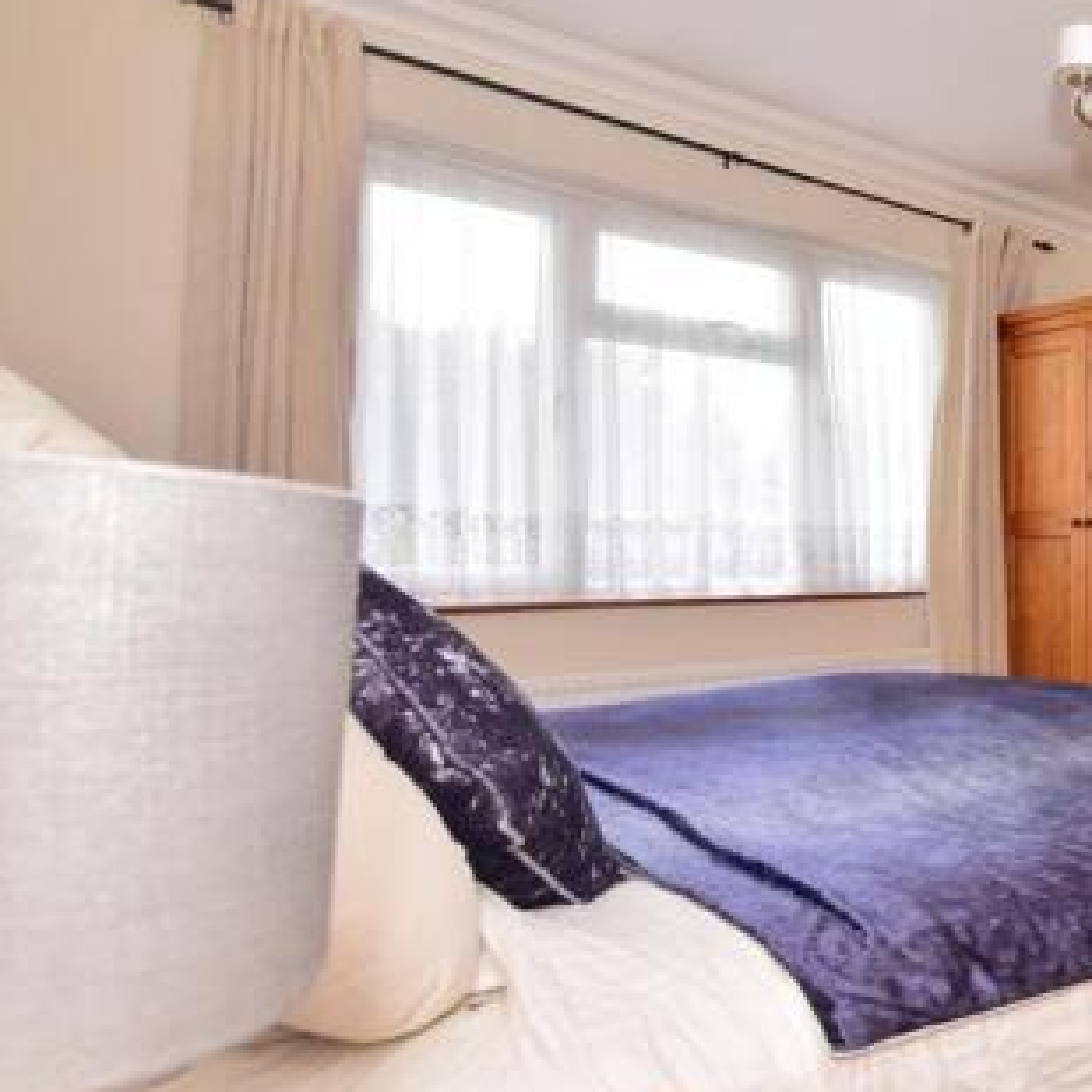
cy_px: 544
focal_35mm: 27
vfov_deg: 59.1
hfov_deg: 47.4
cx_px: 1127
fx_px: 964
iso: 400
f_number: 7.1
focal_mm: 10
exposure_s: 1/50
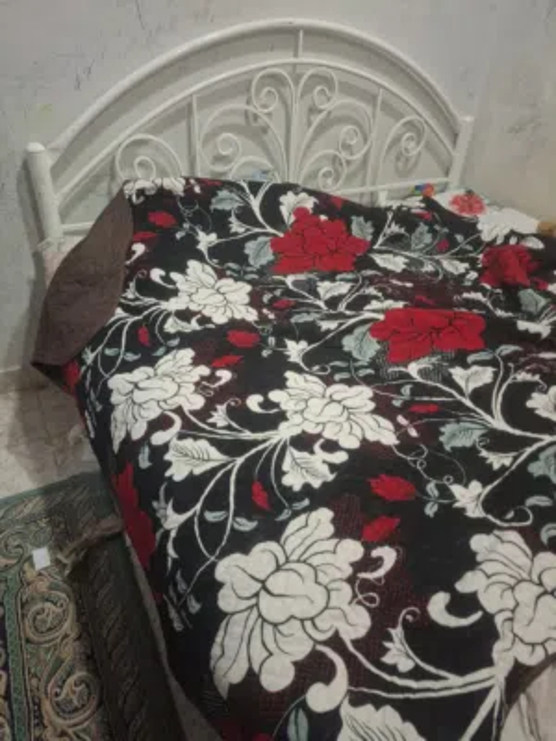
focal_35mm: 23
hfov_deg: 58.9
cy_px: 370
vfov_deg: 73.9
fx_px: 493
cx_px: 278
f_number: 1.8
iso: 400
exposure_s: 1/25
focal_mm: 5.54
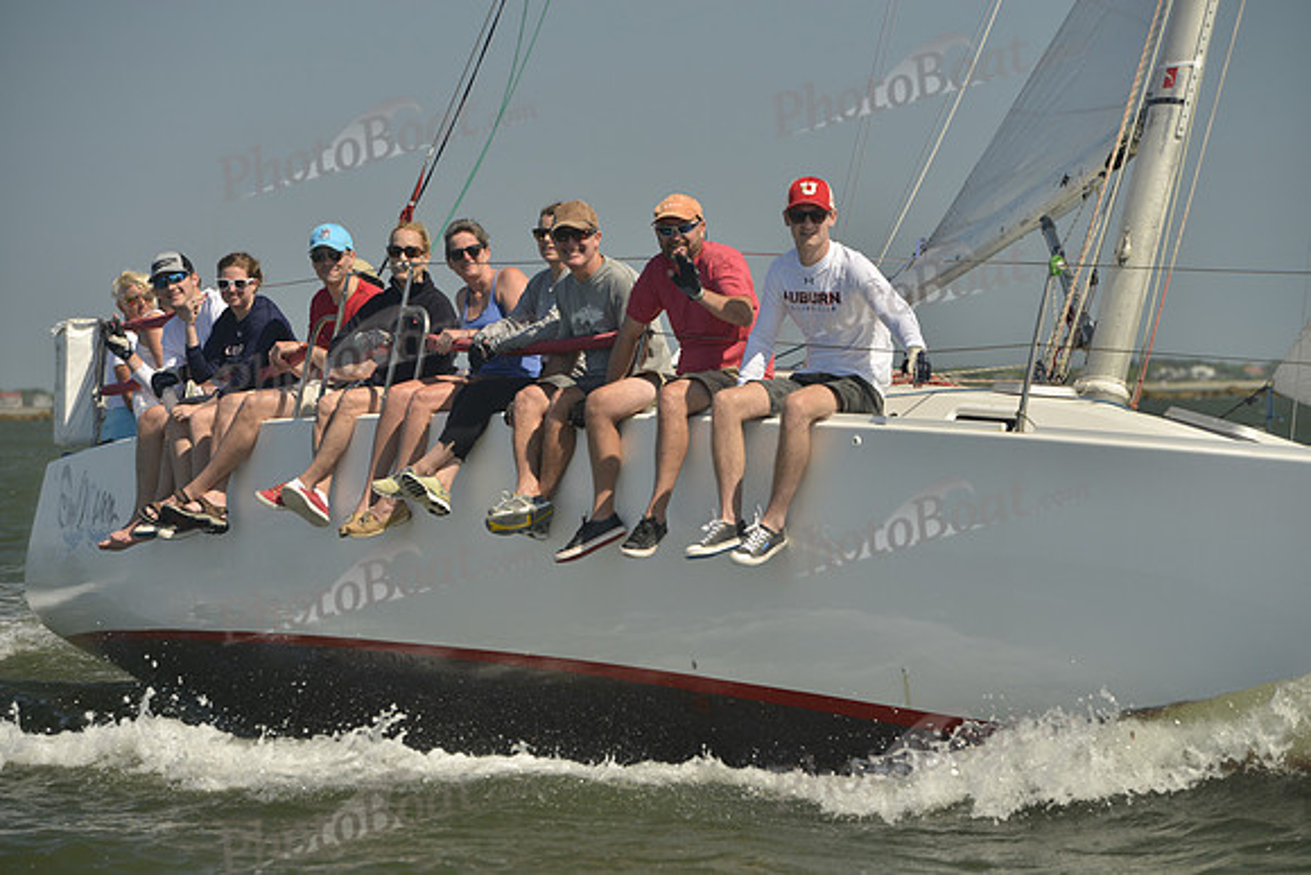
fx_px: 6192
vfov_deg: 8.1
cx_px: 656
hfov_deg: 12.1
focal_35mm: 170
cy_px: 438
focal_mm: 170
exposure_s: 1/800
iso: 280
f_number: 8
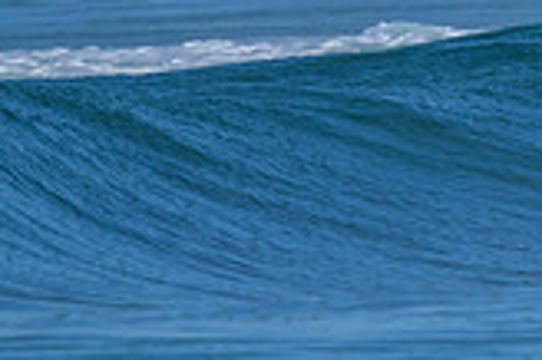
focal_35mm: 3898
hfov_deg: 0.5
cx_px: 1309
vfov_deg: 0.4
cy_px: 6
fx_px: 58627
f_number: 6.3
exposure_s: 1/2000
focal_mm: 800
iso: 180
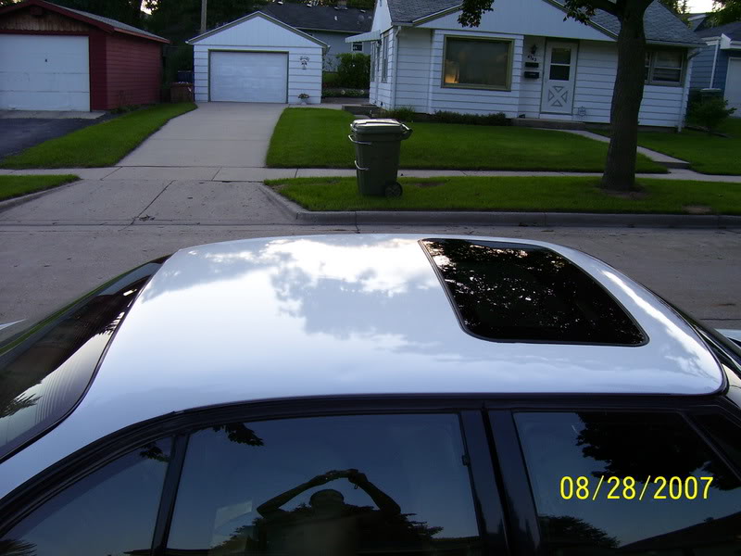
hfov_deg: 54.0
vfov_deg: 41.8
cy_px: 278
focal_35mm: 34
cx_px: 370
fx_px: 728
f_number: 2.7
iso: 80
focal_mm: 5.6
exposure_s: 1/250
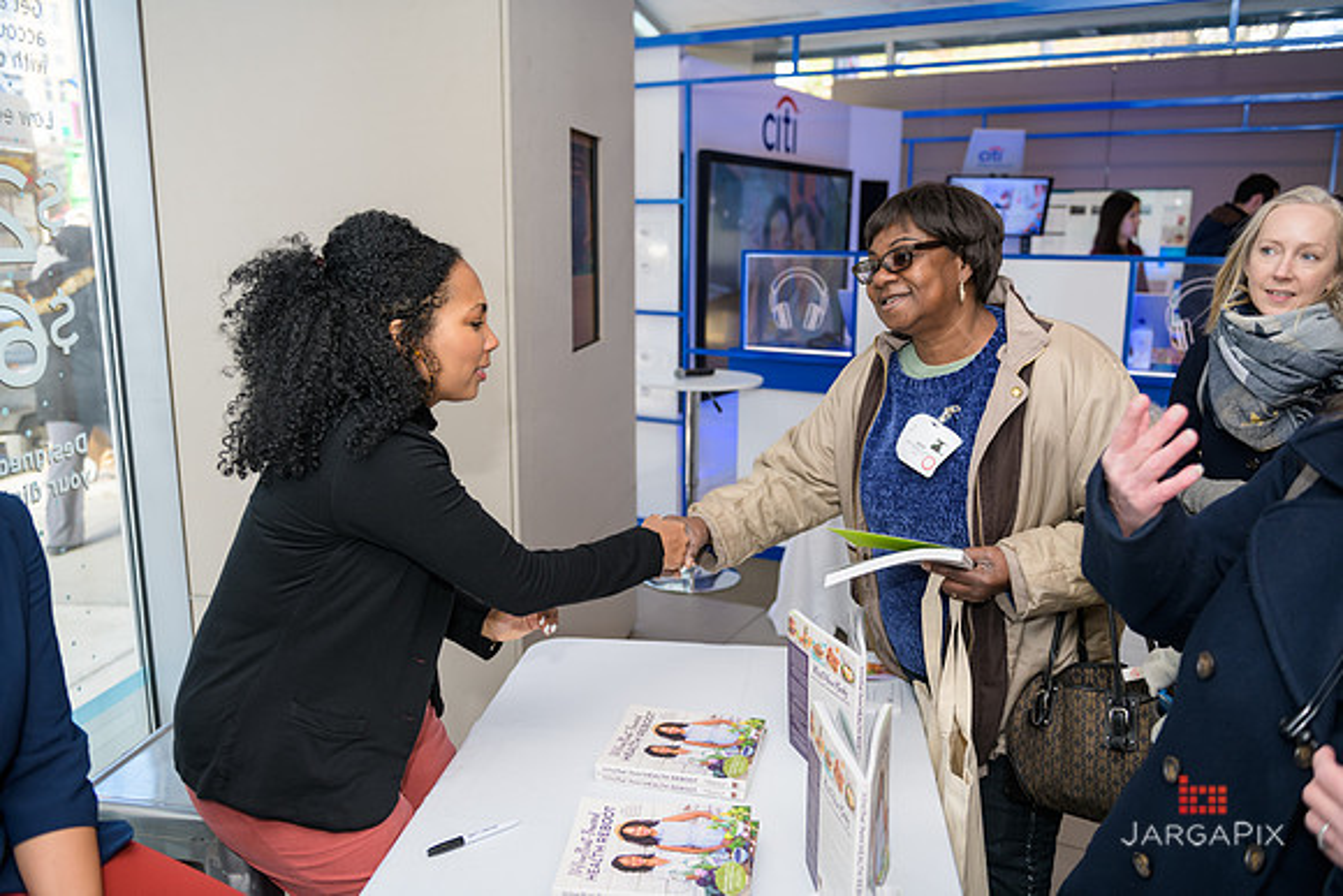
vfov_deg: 45.0
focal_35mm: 29
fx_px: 1082
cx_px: 672
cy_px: 448
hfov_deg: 63.6
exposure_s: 1/125
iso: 200
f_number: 3.2
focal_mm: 29
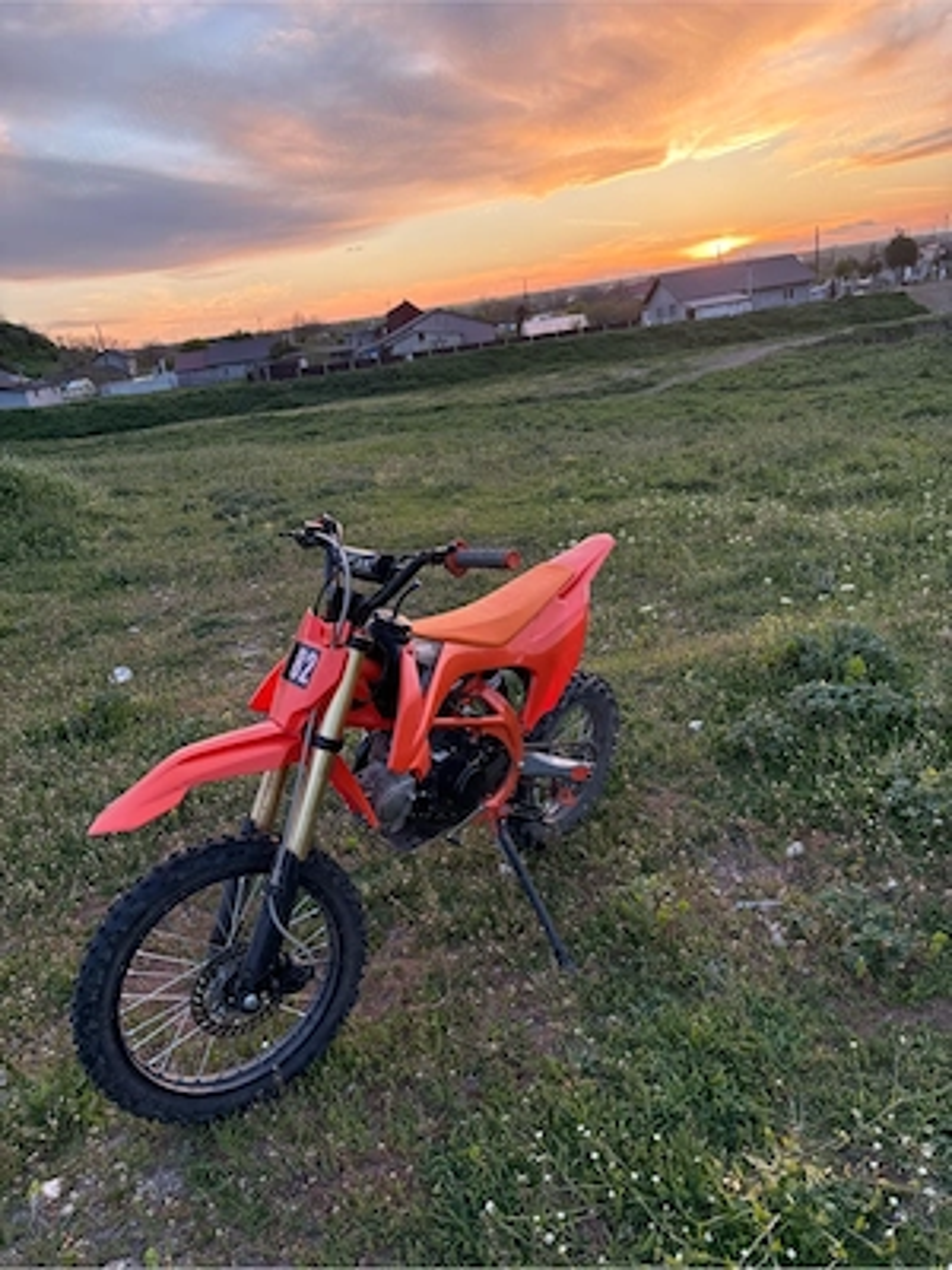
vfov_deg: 67.3
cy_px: 635
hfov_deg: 53.1
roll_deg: +7.3
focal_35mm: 26
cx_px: 476
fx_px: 953
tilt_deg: -15.1
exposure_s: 1/187
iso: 125
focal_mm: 5.96
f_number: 1.6
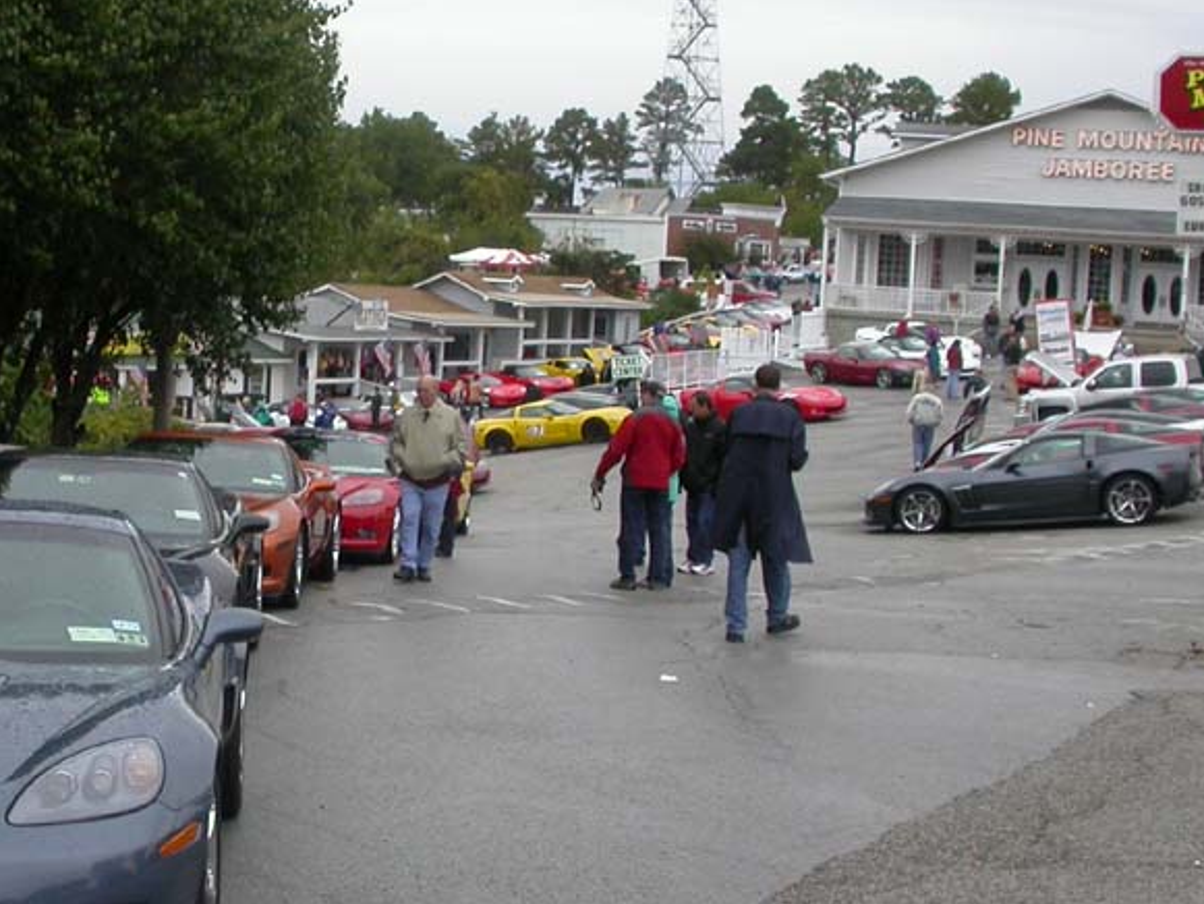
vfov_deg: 21.9
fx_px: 2331
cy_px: 444
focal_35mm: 67
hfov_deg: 28.4
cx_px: 261
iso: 100
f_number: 5.3
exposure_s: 1/219
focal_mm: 7.85
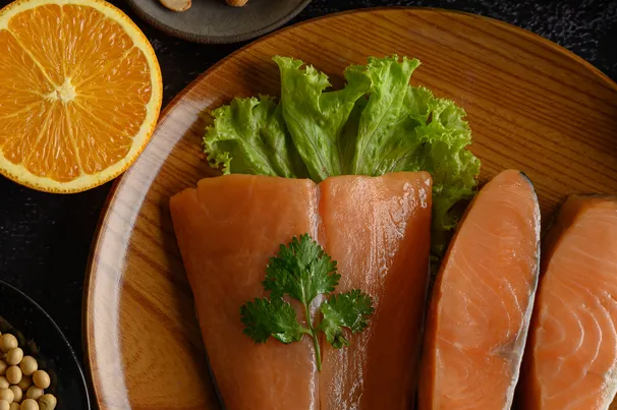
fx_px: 1695
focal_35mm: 99
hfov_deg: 20.4
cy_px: 302
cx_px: 122
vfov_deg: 13.8
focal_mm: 60
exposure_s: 1/125
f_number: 8
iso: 100
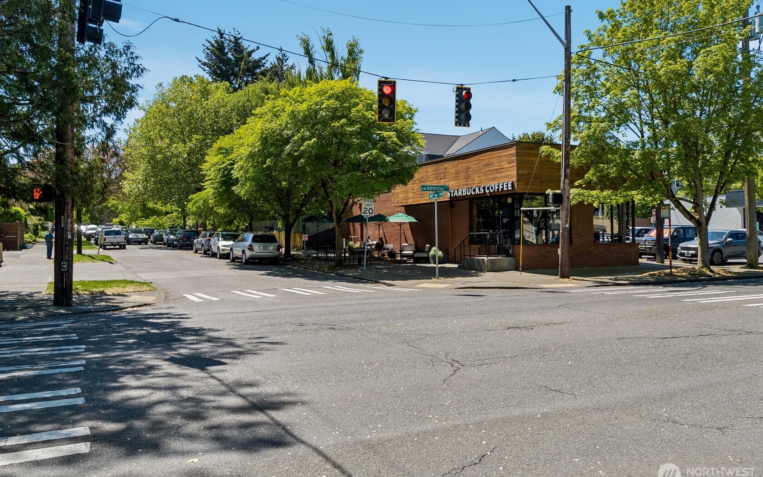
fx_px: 645
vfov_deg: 40.6
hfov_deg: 61.2
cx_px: 382
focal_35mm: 31
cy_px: 234
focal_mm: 20
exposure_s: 1/200
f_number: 9
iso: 250
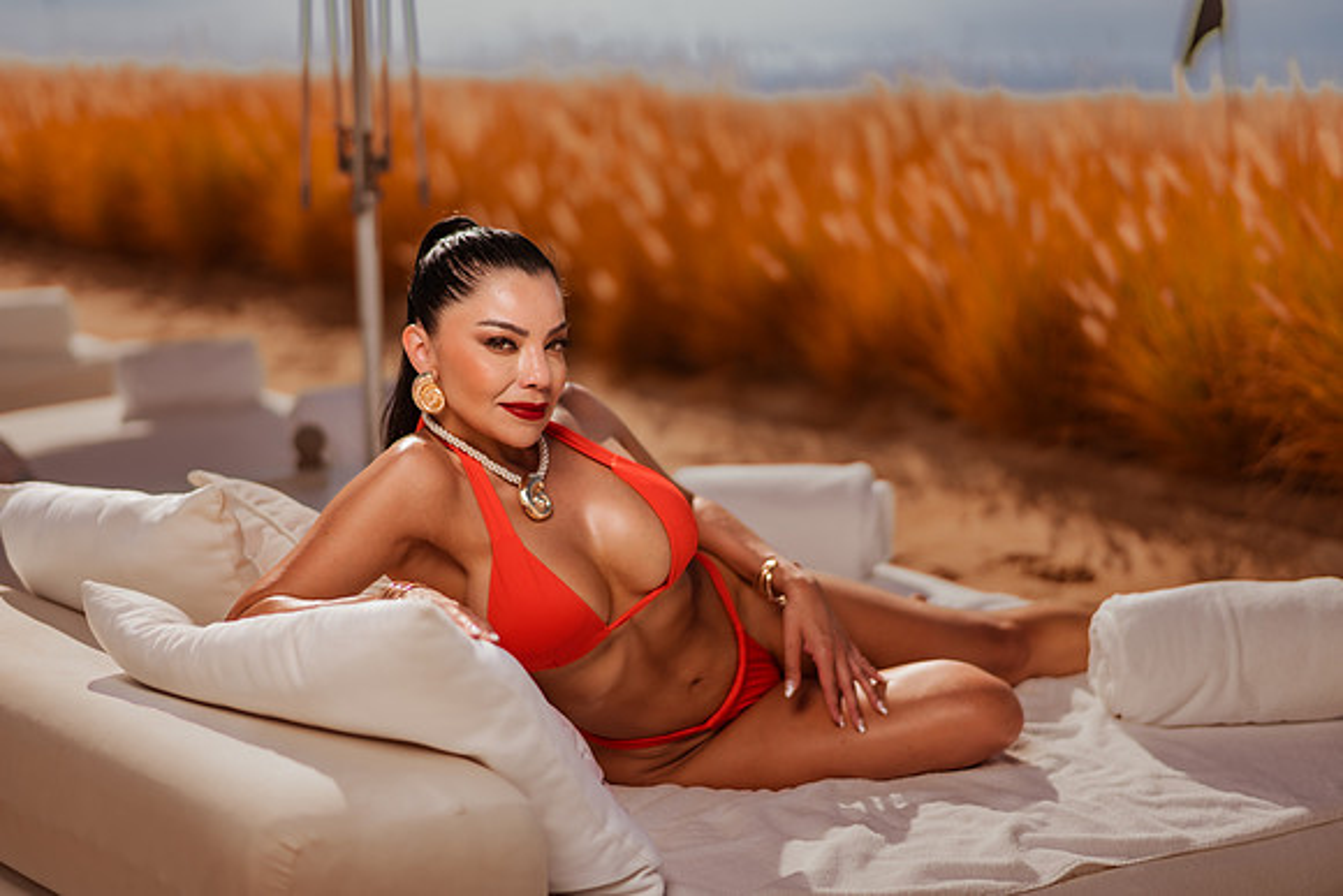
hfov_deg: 34.5
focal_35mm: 58
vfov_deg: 23.4
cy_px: 448
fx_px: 2164
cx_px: 672
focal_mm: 58
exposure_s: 1/8000
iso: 50
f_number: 1.4
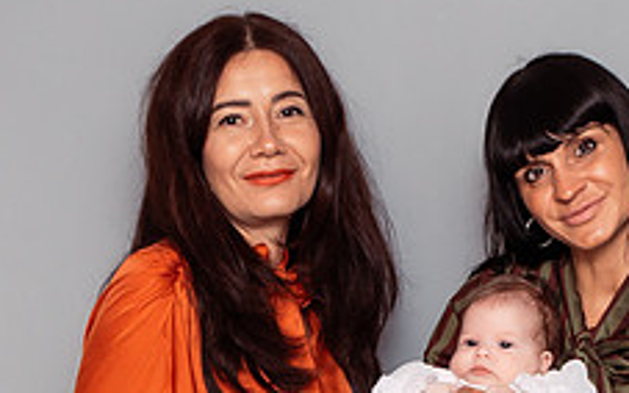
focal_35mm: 135
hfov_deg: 15.4
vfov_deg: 9.5
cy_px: 514
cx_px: 424
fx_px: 2315
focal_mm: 40
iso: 500
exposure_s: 1/250
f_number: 3.5
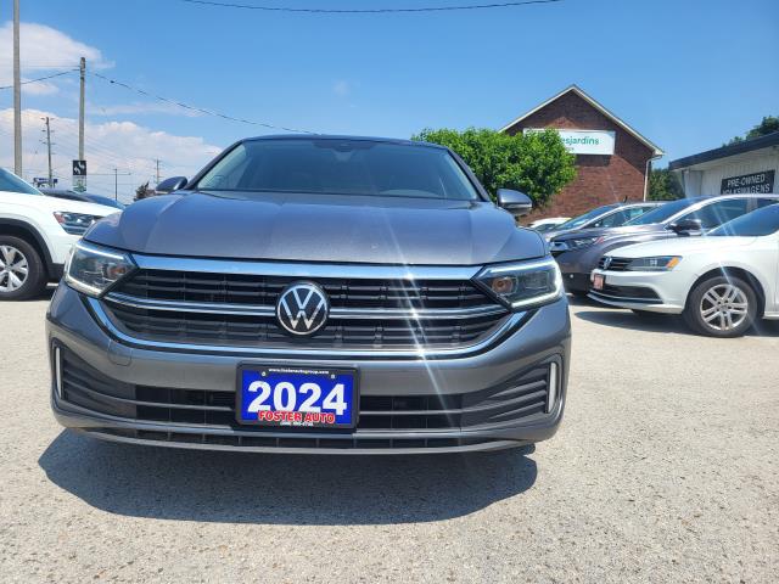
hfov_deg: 67.3
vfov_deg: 53.1
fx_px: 585
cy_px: 292
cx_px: 390
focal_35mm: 26
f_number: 1.8
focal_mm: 5.4
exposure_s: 1/2410
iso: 40
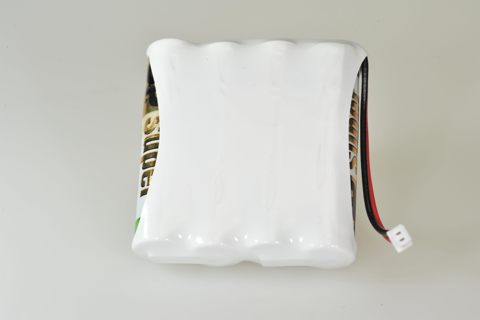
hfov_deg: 19.5
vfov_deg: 13.0
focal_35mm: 105
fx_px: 1399
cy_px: 160
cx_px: 240
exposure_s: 1/60
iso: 200
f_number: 22
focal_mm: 105
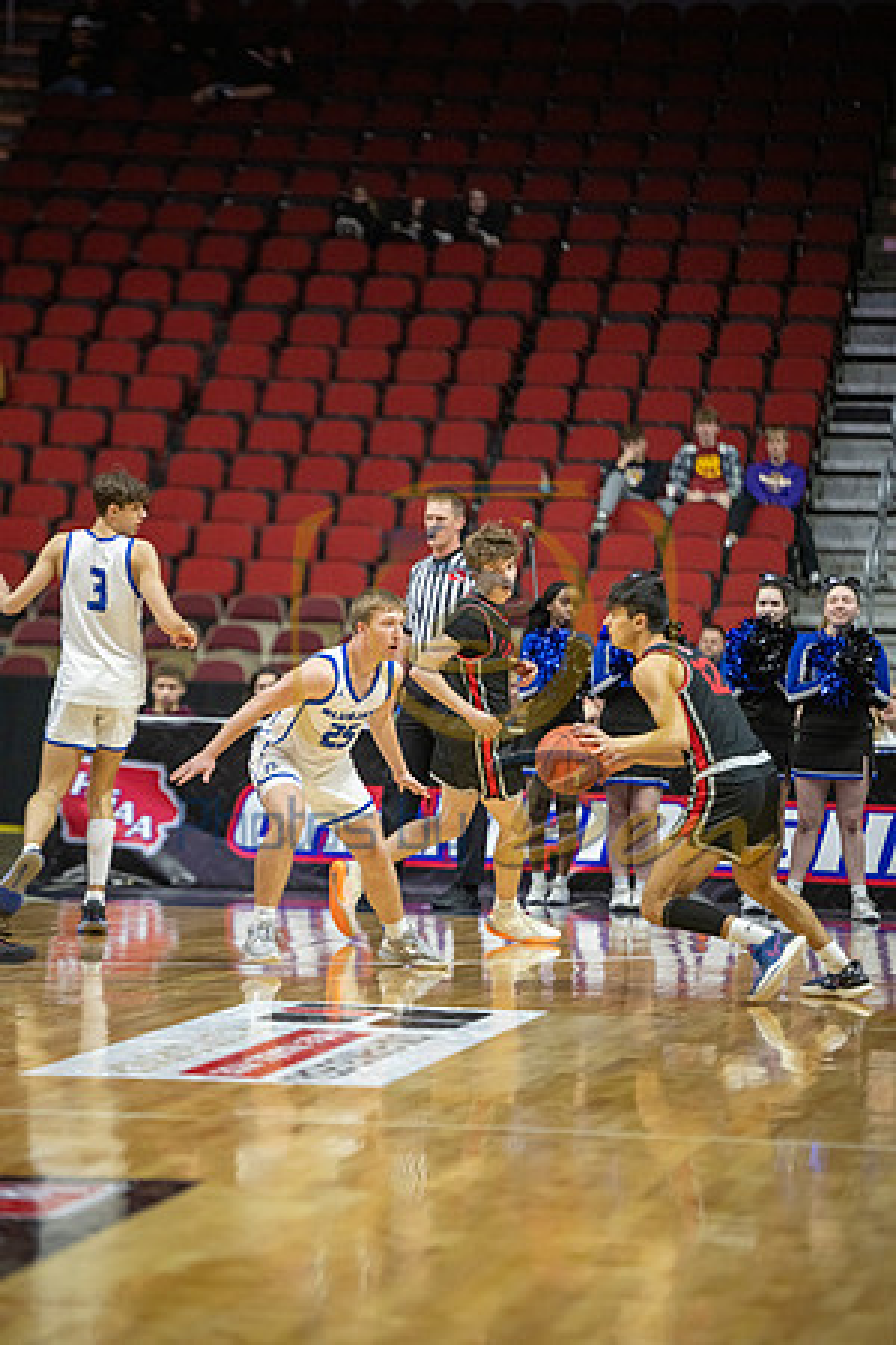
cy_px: 672
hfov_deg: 7.6
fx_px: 6719
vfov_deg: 11.4
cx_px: 448
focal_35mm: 180
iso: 2000
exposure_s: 1/1000
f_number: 2.8
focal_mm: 180
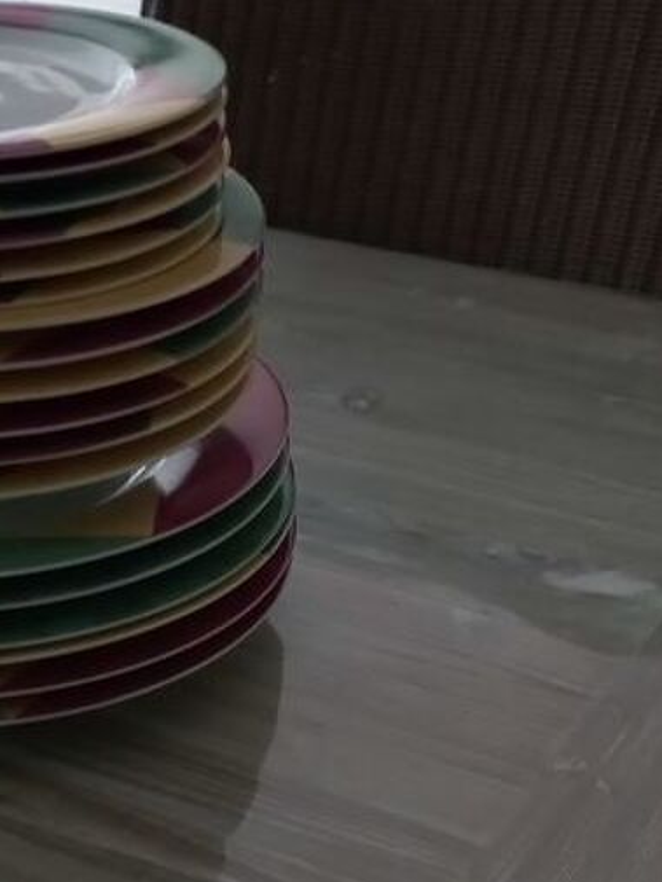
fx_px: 1682
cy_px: 841
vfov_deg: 28.0
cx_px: 33
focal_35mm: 66
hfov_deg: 21.6
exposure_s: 1/25
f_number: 1.8
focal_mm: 4.6
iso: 500
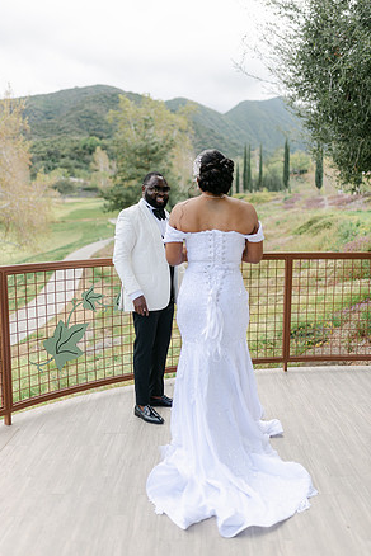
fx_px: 556
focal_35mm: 36
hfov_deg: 36.9
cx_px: 186
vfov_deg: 53.1
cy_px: 274
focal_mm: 35
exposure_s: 1/4000
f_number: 1.4
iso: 100
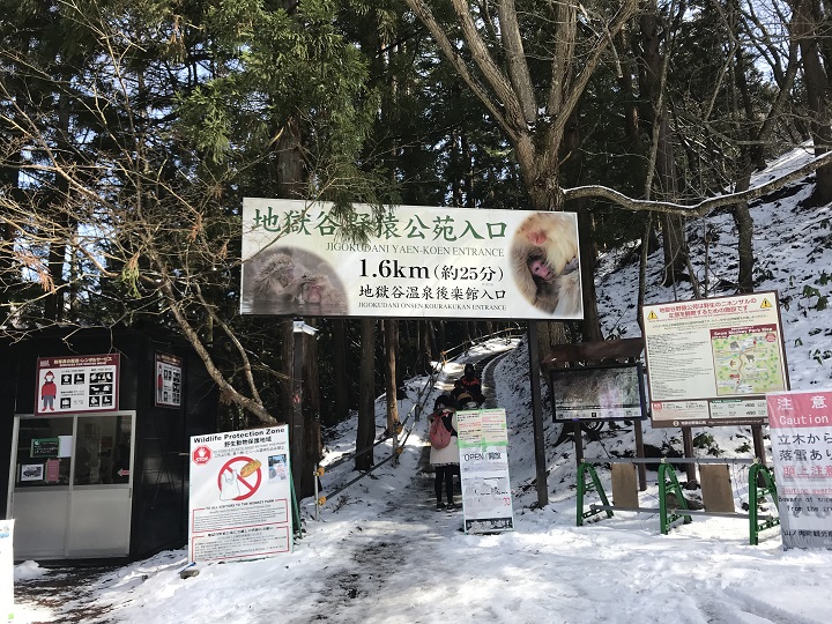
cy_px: 312
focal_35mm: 28
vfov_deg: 49.7
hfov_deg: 63.4
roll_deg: +1.4
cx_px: 416
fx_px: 673
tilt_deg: +11.3
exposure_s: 1/476
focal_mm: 3.99
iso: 20
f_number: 1.8
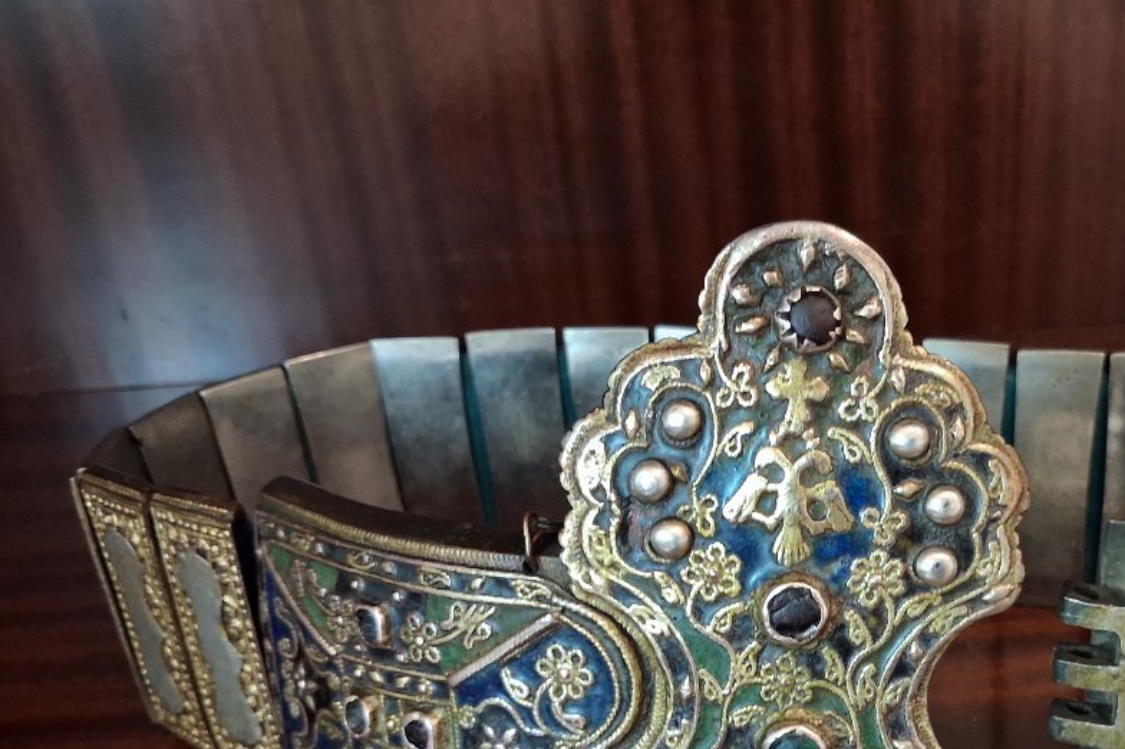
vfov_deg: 30.3
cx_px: 857
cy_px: 621
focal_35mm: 43
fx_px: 1343
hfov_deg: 43.8
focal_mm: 4
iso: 640
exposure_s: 1/25
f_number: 1.8
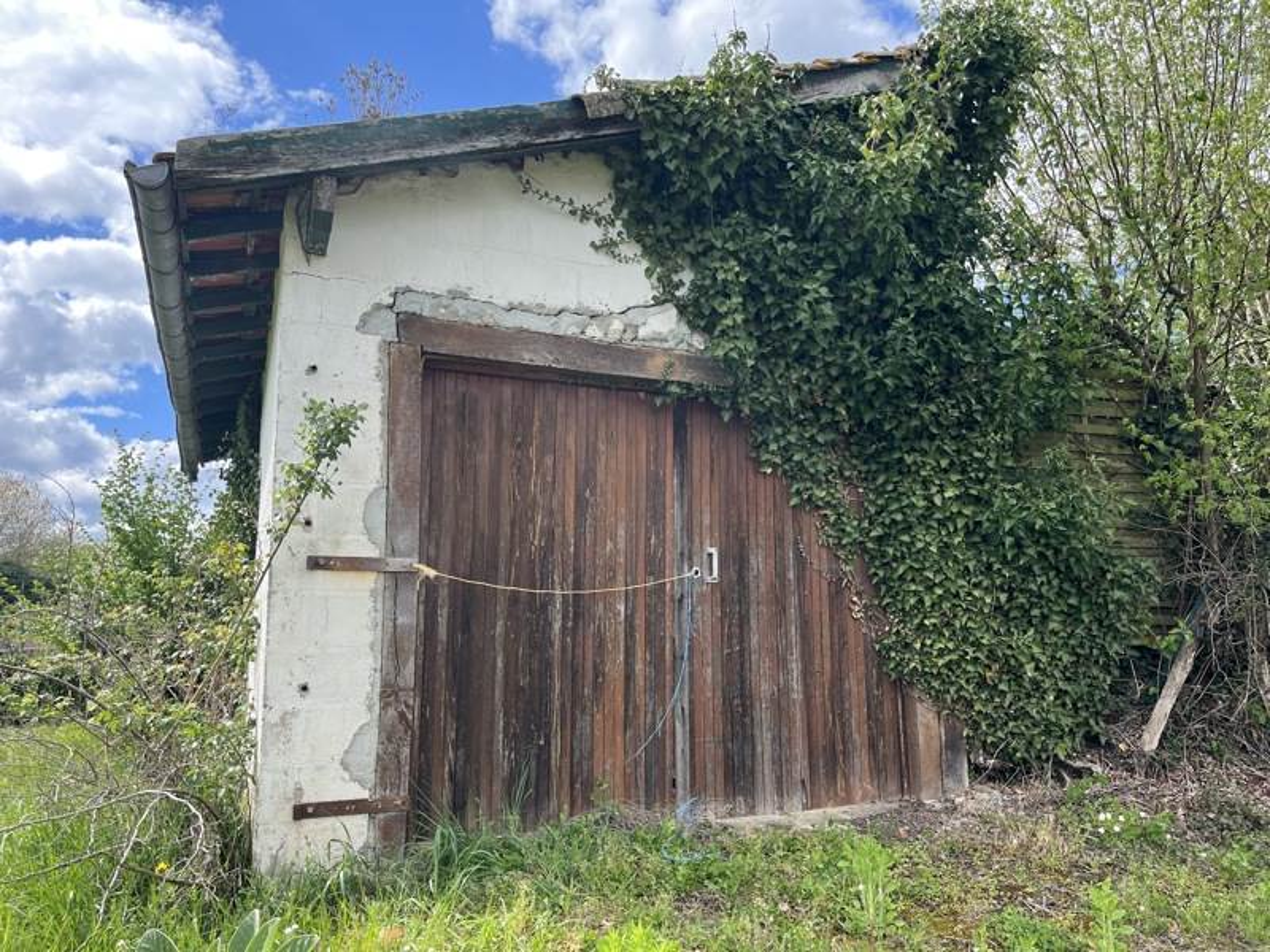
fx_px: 954
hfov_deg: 67.3
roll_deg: +0.6
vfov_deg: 53.1
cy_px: 476
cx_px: 635
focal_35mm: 26
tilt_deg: +10.5
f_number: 1.6
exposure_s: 1/1372
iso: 50
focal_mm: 5.1
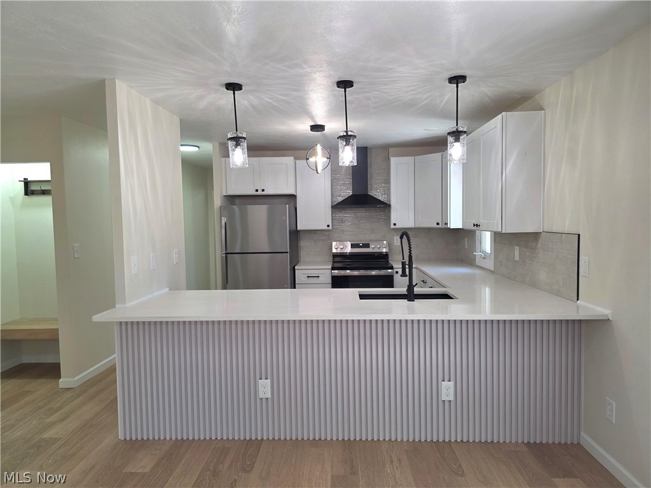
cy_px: 244
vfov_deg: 58.9
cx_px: 326
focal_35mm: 23
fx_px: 433
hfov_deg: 73.9
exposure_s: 1/120
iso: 125
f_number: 1.7
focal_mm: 6.3
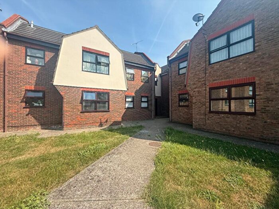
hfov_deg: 102.1
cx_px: 140
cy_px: 104
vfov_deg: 85.7
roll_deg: +0.1
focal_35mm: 14
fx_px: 113
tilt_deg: +1.6
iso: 50
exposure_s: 1/1189
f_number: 2.2
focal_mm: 2.22
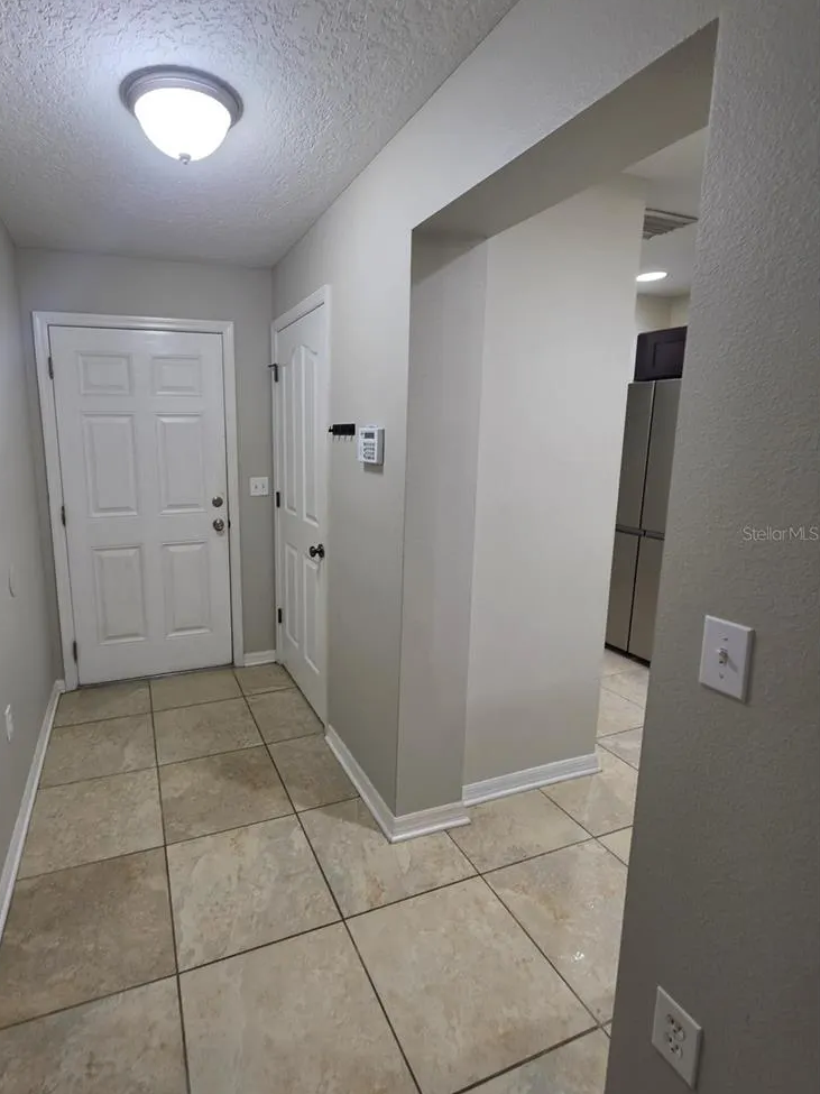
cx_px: 317
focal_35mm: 16
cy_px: 533
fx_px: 505
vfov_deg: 94.5
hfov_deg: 77.0
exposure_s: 1/60
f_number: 1.9
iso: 200
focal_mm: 2.2
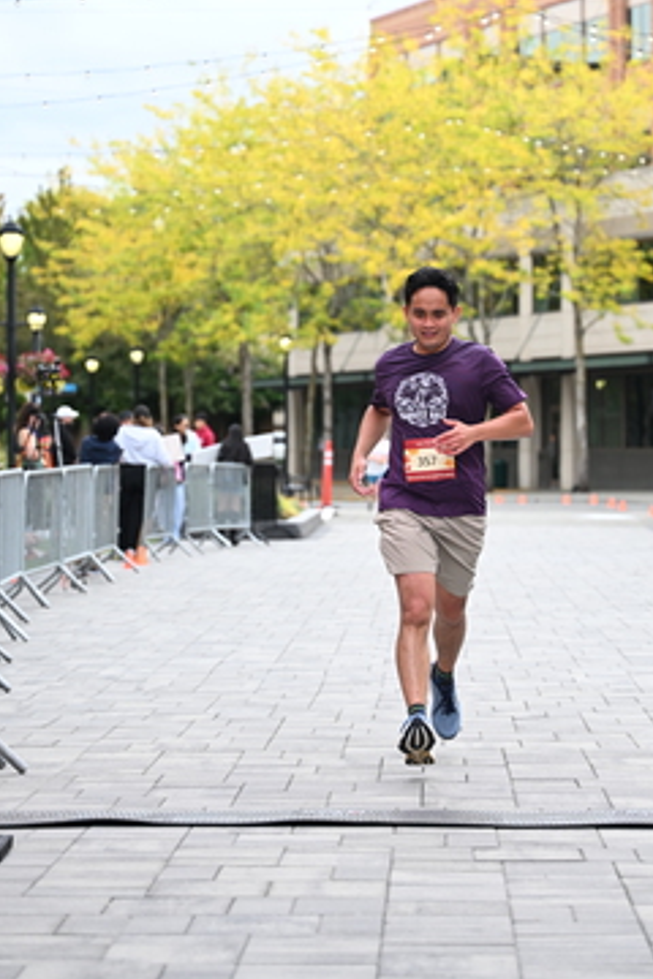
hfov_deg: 12.1
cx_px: 472
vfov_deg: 18.1
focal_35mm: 113
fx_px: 3074
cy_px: 348
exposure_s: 1/2000
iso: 640
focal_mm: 74
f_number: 2.8
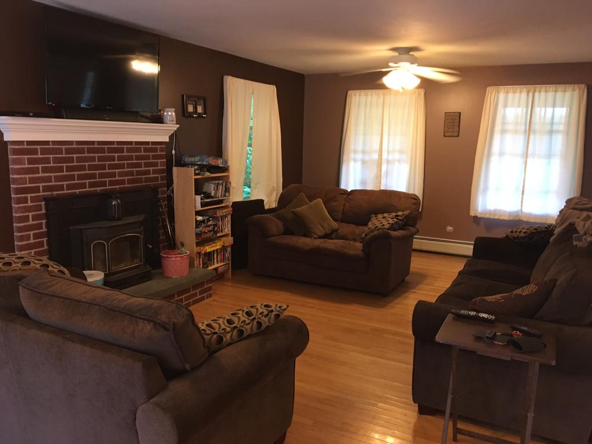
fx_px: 496
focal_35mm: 29
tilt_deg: -9.9
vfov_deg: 48.2
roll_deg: -2.0
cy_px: 222
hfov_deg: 61.7
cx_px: 296
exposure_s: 1/24
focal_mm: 4.15
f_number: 2.2
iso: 200
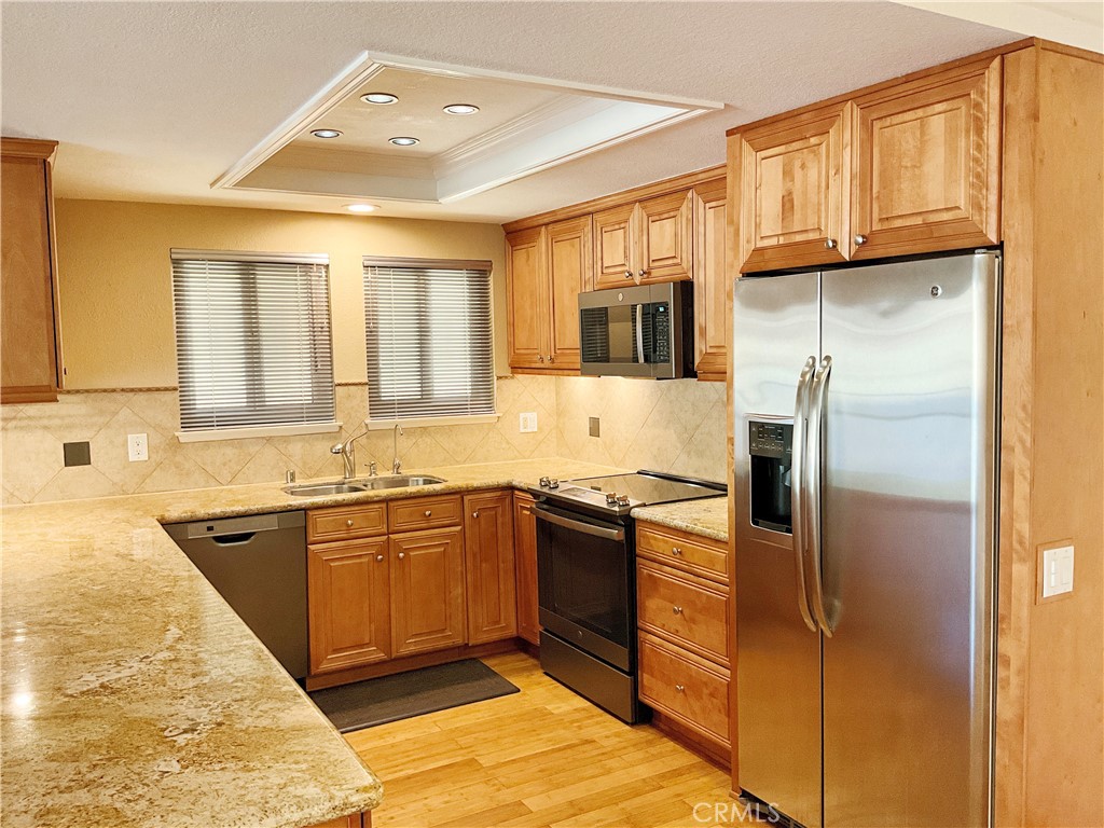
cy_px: 414
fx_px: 925
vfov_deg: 48.2
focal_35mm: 29
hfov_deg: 61.7
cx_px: 552
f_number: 1.8
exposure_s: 1/60
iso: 160
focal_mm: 3
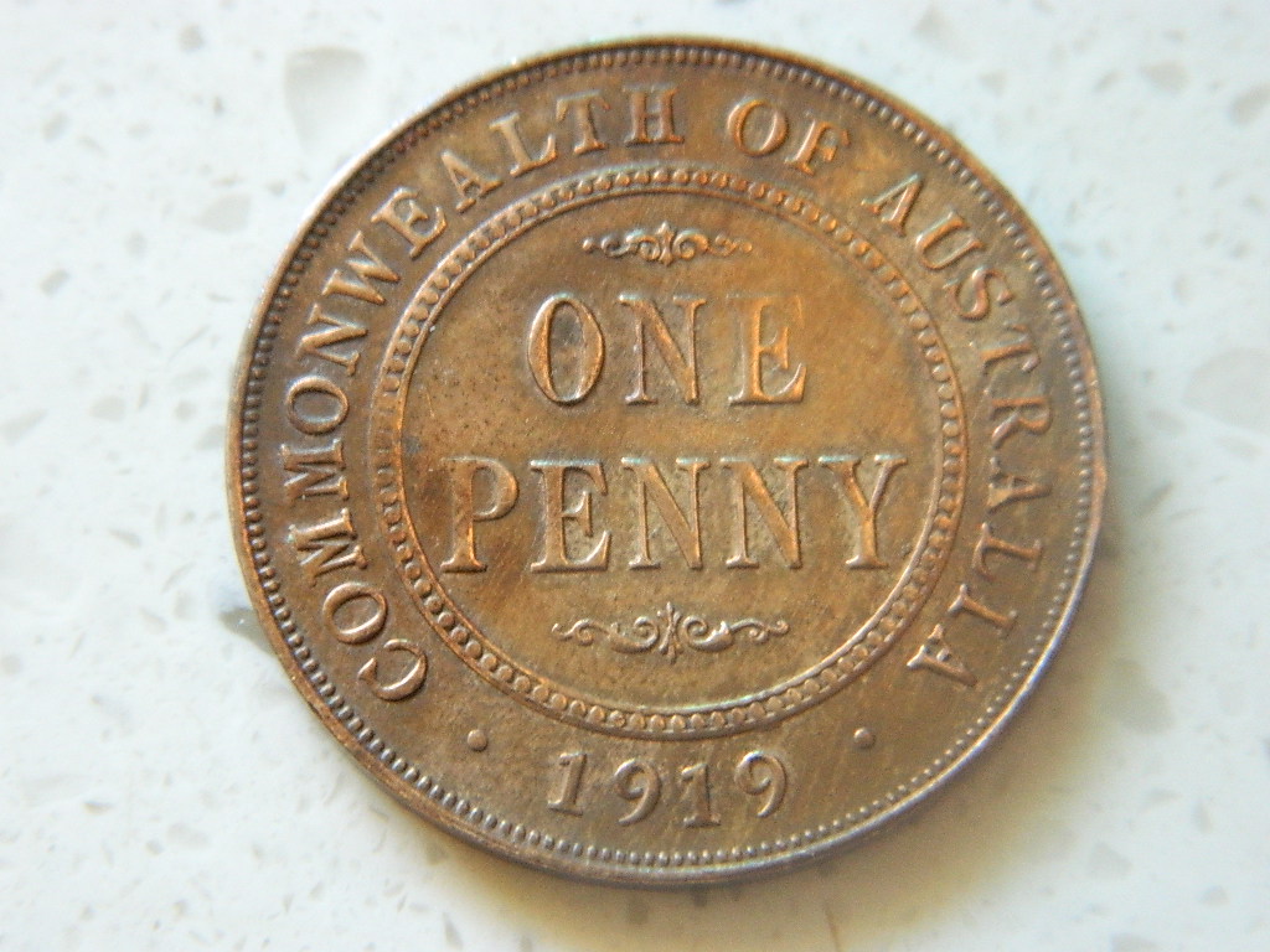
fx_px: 3779
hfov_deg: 19.1
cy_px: 476
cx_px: 635
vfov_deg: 14.4
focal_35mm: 103
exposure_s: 1/10
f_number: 4.5
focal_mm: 18.6
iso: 500
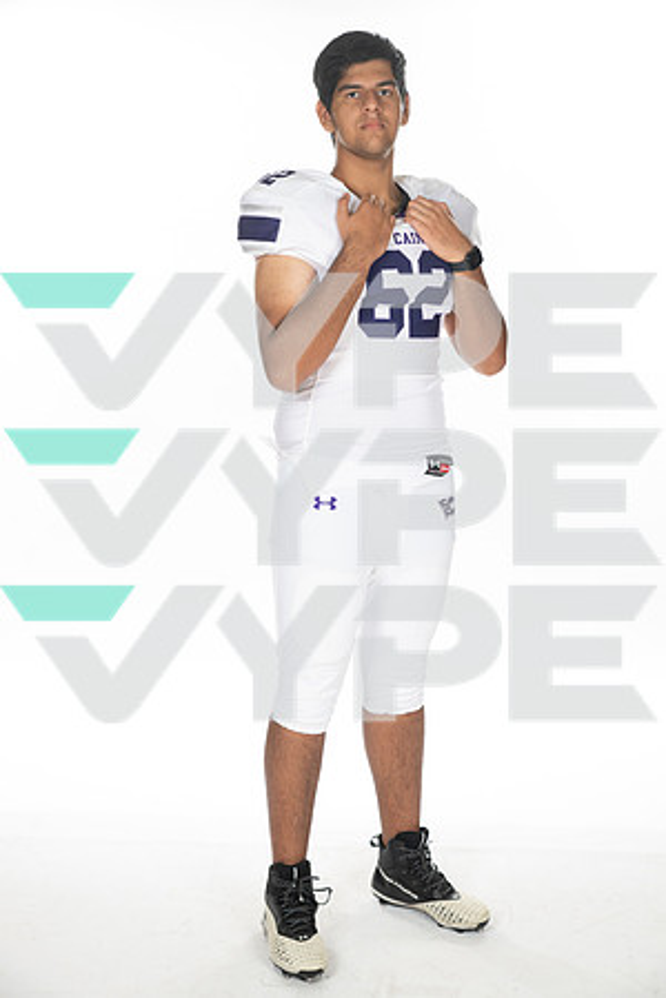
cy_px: 499
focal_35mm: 56
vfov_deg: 35.6
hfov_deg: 24.2
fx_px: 1554
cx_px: 333
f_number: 7.1
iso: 800
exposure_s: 1/320
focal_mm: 56
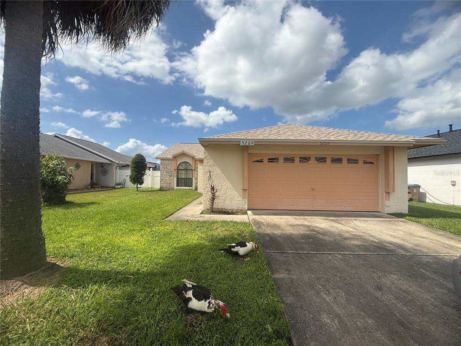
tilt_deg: +2.1
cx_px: 230
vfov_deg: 85.7
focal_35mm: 14
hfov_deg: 102.1
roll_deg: -0.6
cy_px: 173
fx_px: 186
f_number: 2.2
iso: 50
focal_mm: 2.22
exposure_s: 1/2717
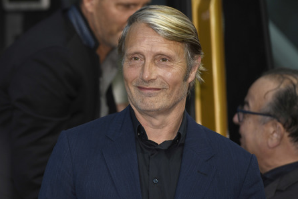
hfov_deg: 10.2
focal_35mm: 202
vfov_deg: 6.8
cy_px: 99
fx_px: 1671
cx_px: 149
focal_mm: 200
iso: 640
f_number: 4
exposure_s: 1/400
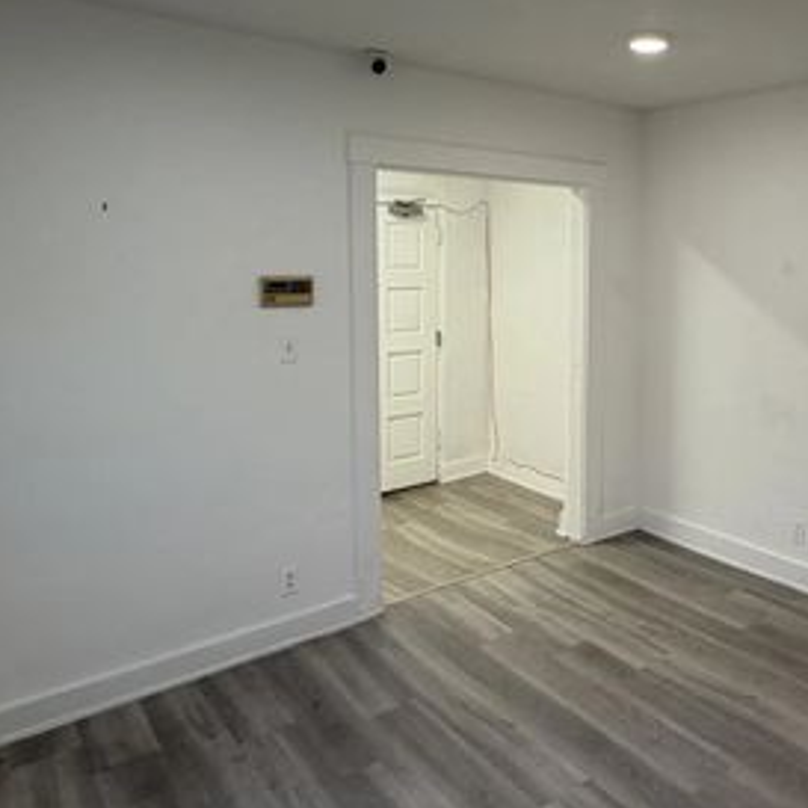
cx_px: 630
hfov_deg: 52.5
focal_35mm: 29
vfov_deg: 55.1
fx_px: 766
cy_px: 317
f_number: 2.2
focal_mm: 2.22
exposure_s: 1/120
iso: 160
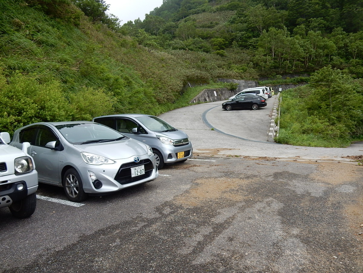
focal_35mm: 25
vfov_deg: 54.9
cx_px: 182
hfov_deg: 69.4
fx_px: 262
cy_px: 136
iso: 125
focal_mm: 4.5
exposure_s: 1/160
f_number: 3.7
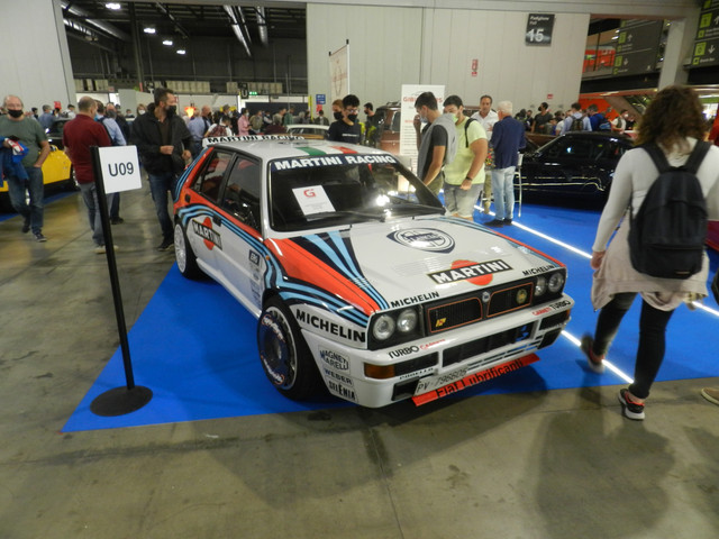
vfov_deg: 58.9
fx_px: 478
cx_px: 360
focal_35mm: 23
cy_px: 270
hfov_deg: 73.9
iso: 360
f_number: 3.4
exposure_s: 1/30
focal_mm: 4
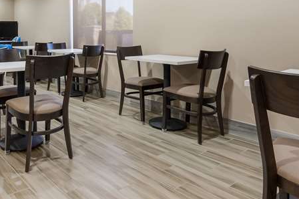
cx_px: 84
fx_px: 266
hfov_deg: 56.6
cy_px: 31
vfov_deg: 38.9
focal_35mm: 32
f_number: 8
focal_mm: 14
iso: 200
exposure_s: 1
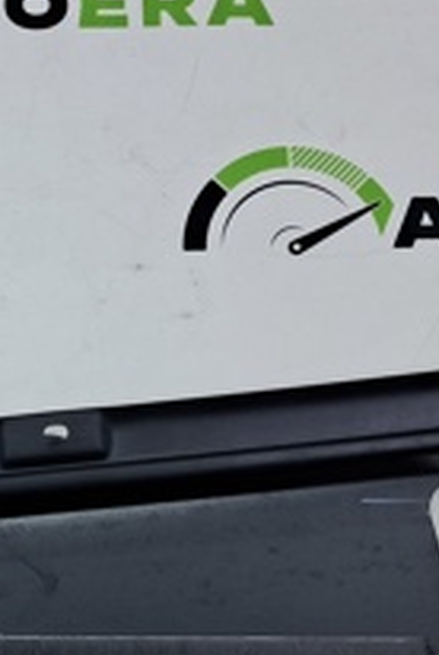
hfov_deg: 15.1
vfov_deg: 23.2
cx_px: -118
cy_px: 463
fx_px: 1586
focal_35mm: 87
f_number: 1.8
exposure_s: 1/120
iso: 50
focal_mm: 4
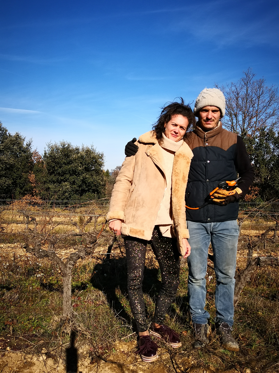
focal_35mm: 31
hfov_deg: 45.4
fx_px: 333
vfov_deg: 58.4
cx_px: 140
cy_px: 186
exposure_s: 1/2398
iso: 50
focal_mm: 3.95
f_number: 1.6
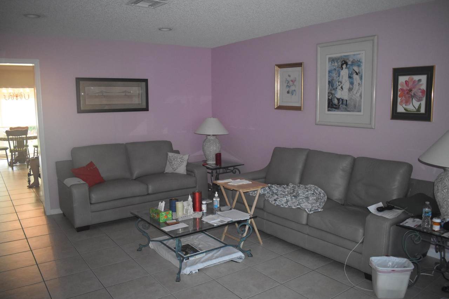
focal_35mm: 27
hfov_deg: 67.4
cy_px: 150
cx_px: 224
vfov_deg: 47.9
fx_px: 337
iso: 2200
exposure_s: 1/60
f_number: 3.5
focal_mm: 18
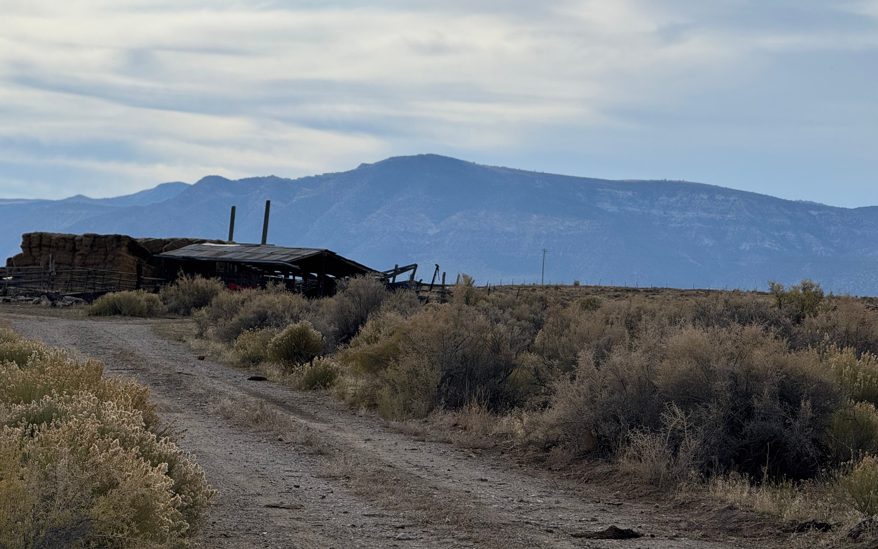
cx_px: 438
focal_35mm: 128
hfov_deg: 16.3
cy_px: 287
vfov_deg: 10.2
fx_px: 3063
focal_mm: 15.66
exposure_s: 1/4651
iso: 50
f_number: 2.8
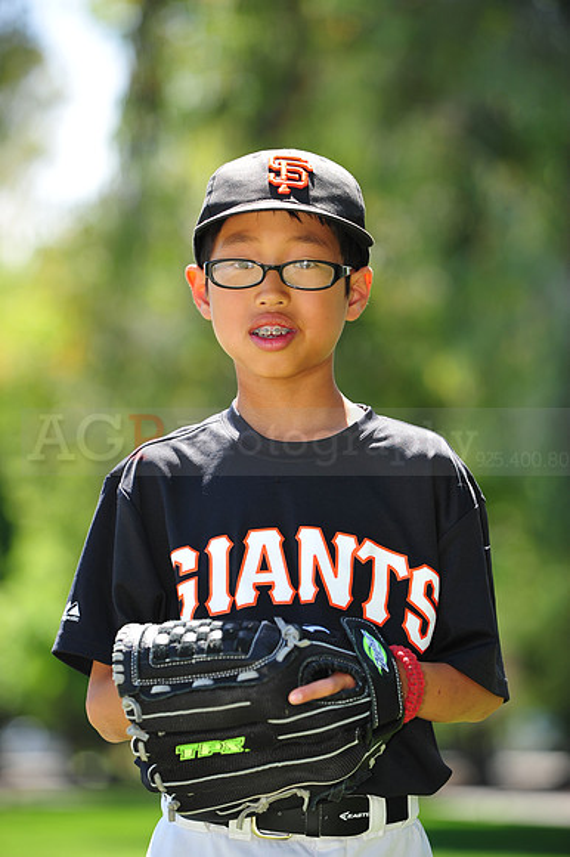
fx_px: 3685
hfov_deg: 8.8
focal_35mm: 155
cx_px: 285
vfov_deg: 13.3
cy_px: 428
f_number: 4.5
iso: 200
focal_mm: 155
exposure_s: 1/400
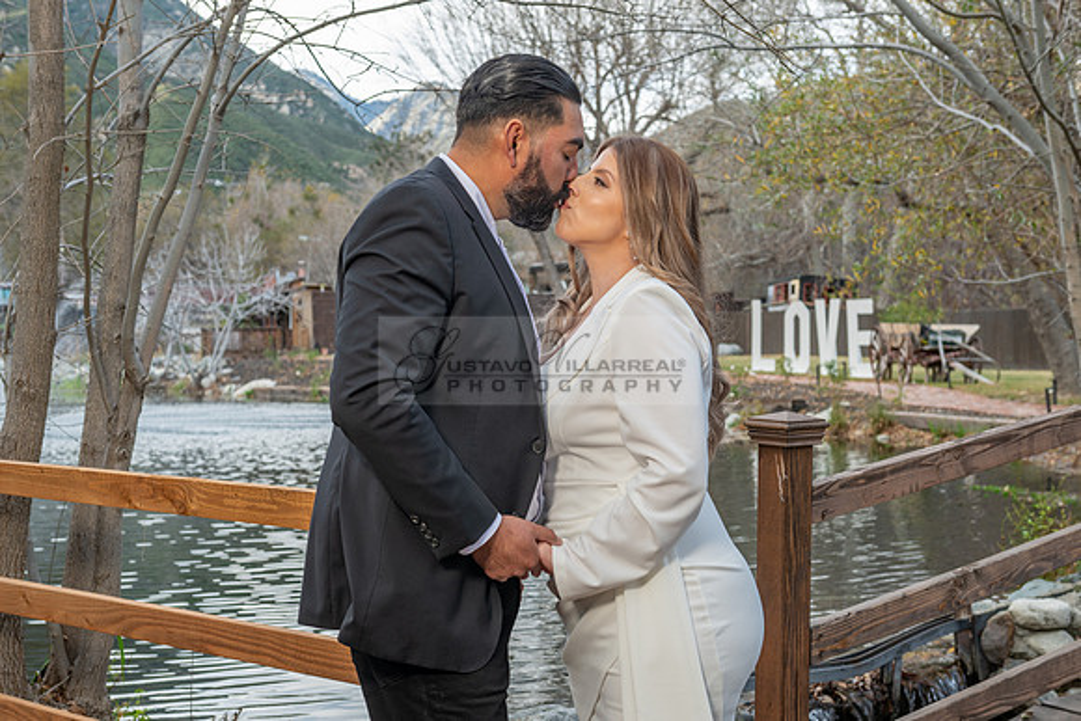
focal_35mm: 49
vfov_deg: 27.5
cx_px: 540
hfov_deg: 40.3
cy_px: 393
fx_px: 1472
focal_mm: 45
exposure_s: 1/125
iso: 200
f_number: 5.6
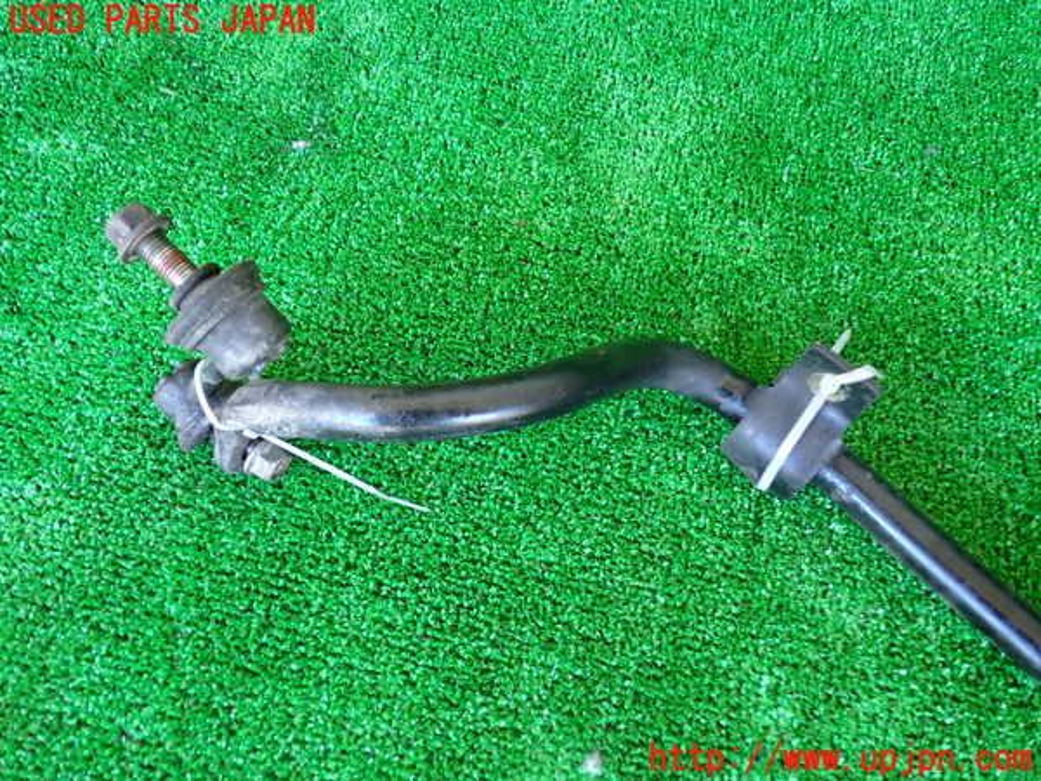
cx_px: 520
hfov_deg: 60.0
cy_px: 390
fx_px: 902
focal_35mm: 30
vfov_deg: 46.8
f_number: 2.3
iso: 250
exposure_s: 1/30
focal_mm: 5.4
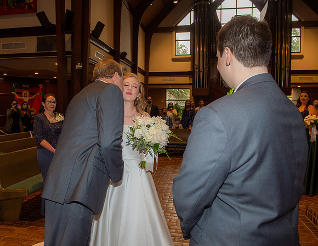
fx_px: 276
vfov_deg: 47.9
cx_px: 144
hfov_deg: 59.7
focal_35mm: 30
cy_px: 123
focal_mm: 27
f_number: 5.6
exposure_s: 1/160
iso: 1250
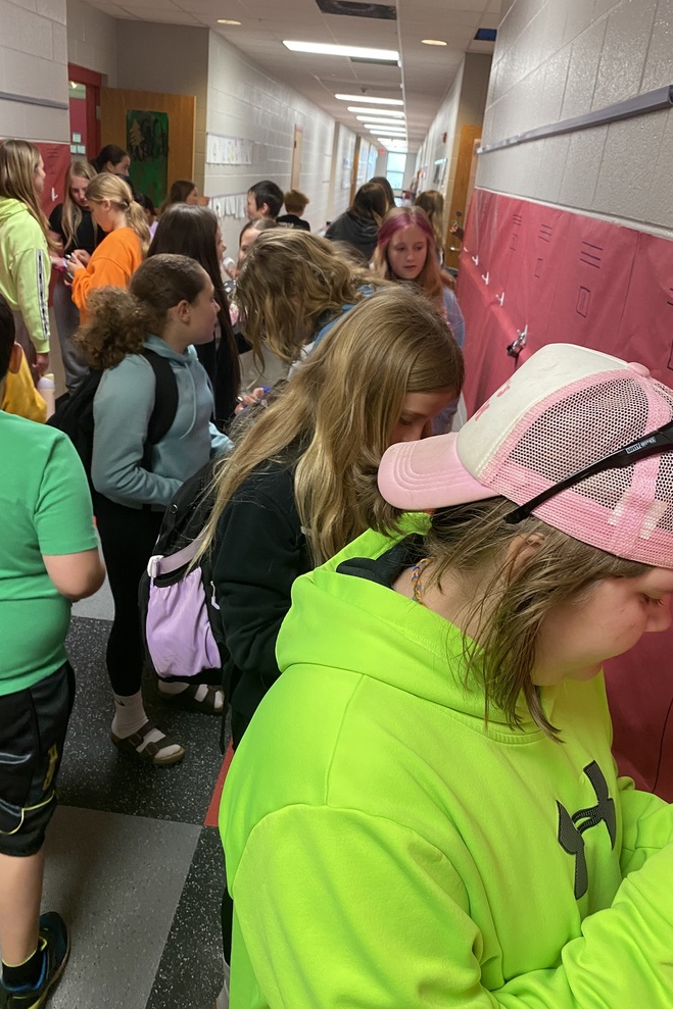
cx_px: 325
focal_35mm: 28
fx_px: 785
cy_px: 495
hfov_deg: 46.4
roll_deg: -4.4
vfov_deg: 65.5
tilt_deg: -20.6
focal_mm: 4.25
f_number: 1.8
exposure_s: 1/59
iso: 200
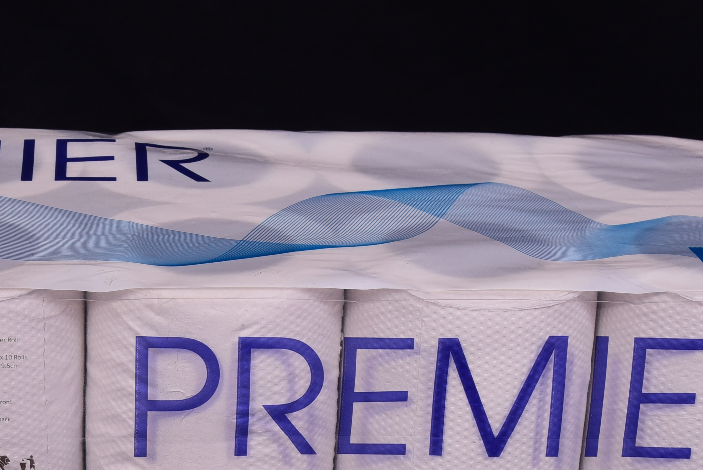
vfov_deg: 13.5
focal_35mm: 101
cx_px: 224
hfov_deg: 20.1
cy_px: 329
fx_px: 1973
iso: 400
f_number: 13
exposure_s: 1/125
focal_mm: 46
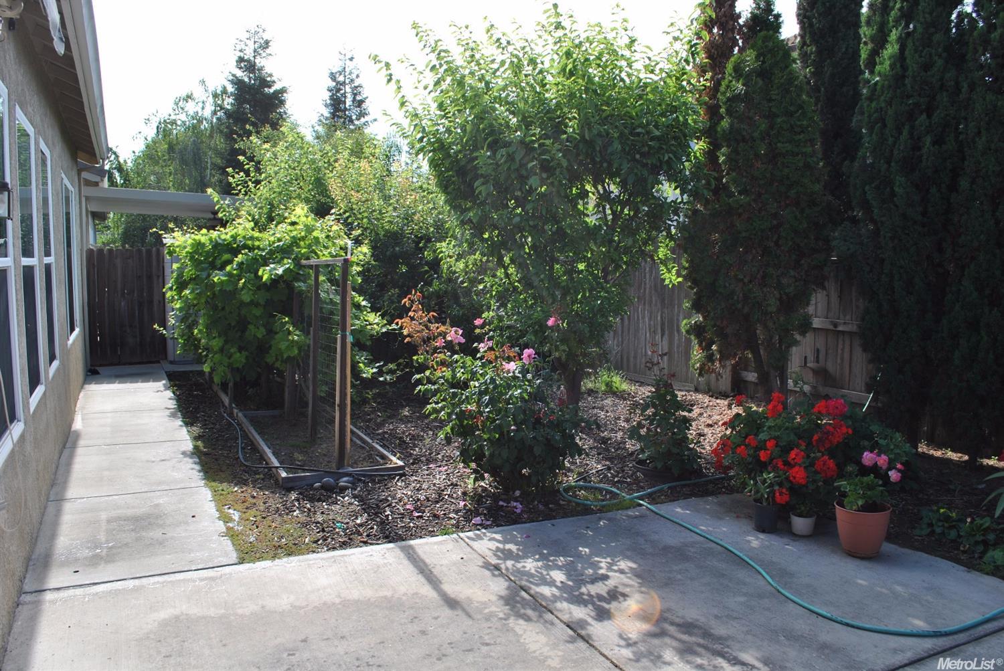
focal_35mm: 27
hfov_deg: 67.3
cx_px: 502
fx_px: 754
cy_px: 336
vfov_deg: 48.0
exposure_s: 1/200
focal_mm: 18
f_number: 7.1
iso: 100
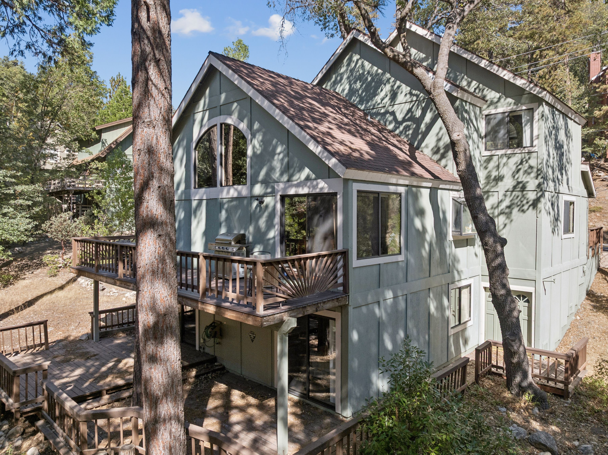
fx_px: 421
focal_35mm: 24
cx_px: 304
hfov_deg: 71.6
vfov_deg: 56.8
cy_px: 228
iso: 110
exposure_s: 1/40
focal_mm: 12.3
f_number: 2.8
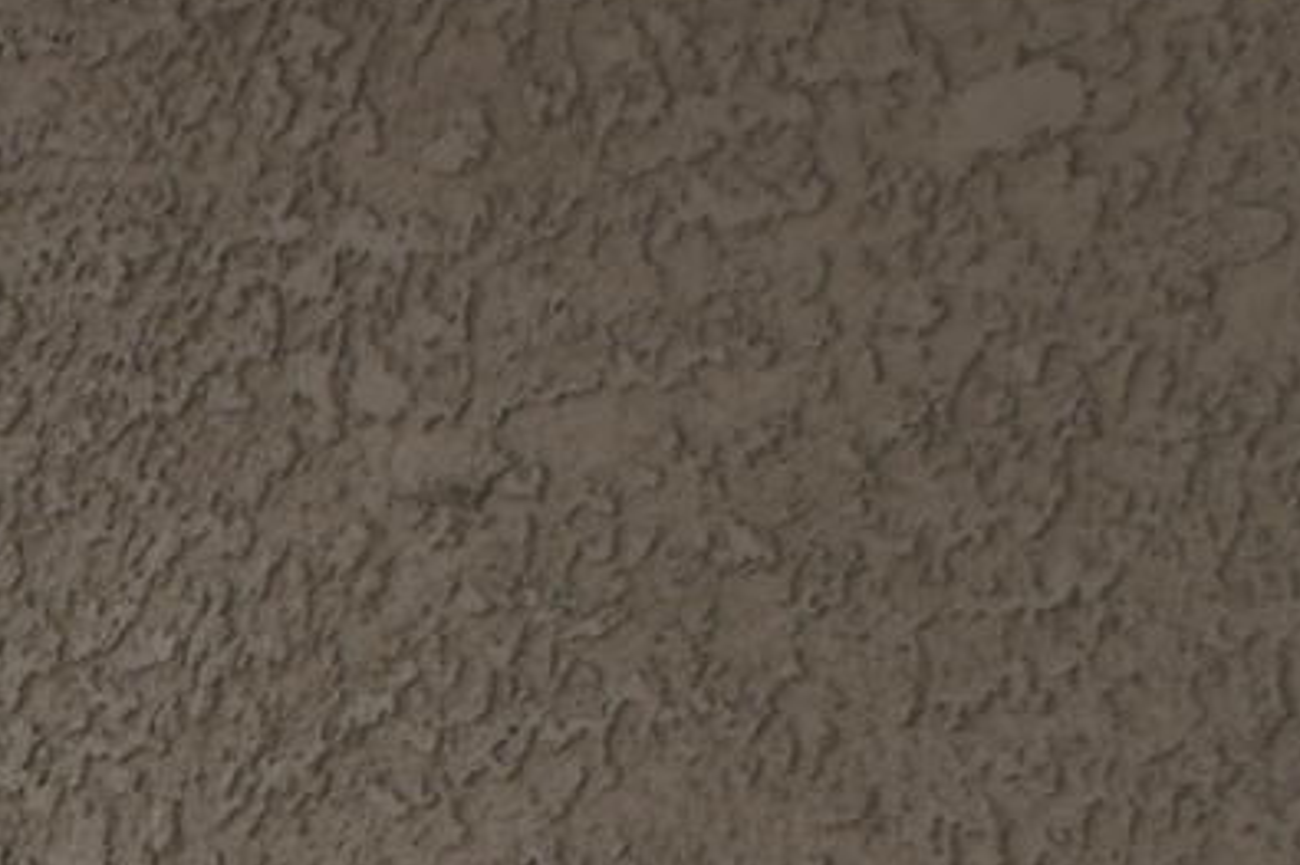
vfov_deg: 6.5
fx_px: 7399
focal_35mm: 205
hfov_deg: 9.3
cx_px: -1465
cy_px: 1819
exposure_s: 1/200
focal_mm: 18
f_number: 10
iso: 100
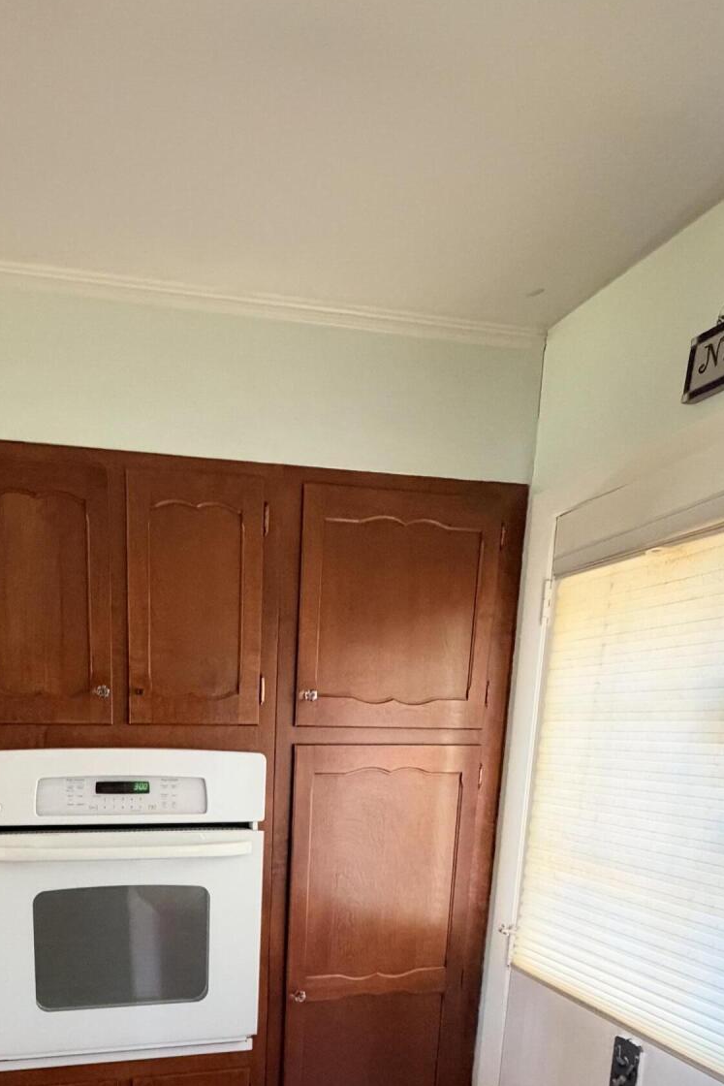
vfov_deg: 61.3
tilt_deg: -12.4
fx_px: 784
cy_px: 926
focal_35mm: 26
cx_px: 173
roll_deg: +0.2
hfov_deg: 47.6
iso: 1000
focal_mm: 2.22
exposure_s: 1/60
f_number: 2.2
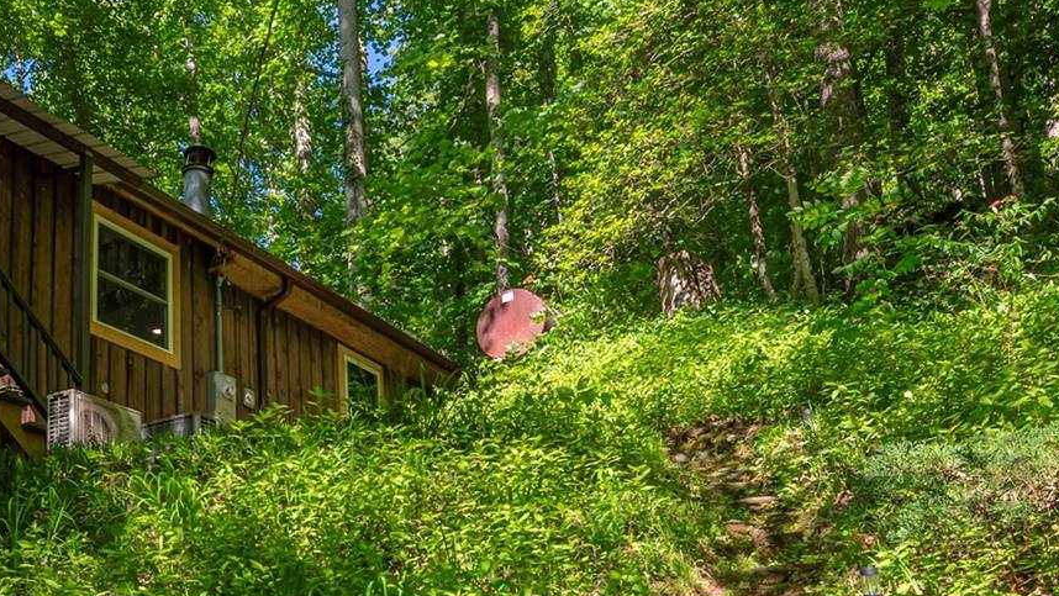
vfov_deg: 31.8
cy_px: 561
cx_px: 244
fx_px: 983
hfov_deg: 53.6
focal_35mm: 35
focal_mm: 14
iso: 320
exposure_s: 1/800
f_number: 8
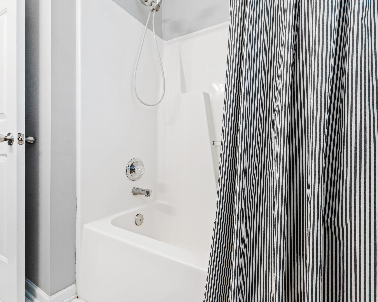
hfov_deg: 89.5
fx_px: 190
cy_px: 151
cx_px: 200
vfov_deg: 77.0
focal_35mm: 17
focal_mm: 10
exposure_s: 1/1.67
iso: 100
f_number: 8
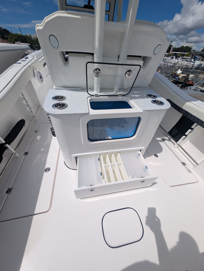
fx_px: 94
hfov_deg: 94.6
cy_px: 136
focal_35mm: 12
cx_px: 102
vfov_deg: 110.5
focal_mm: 2.23
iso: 41
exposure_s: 1/4630
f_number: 1.95
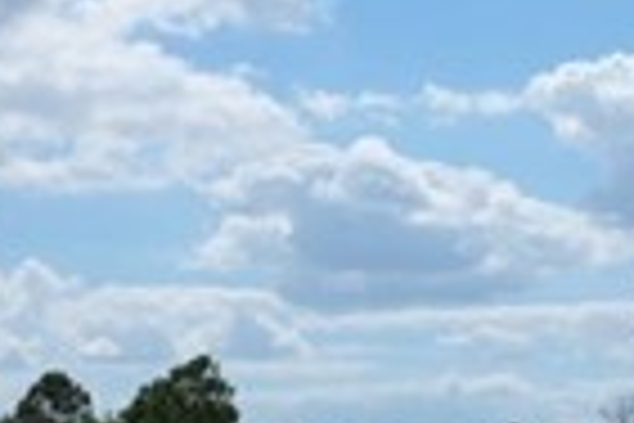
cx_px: 859
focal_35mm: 123
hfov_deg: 15.7
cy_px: 387
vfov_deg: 11.1
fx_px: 2166
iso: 100
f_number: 8
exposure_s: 1/500
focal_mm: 16
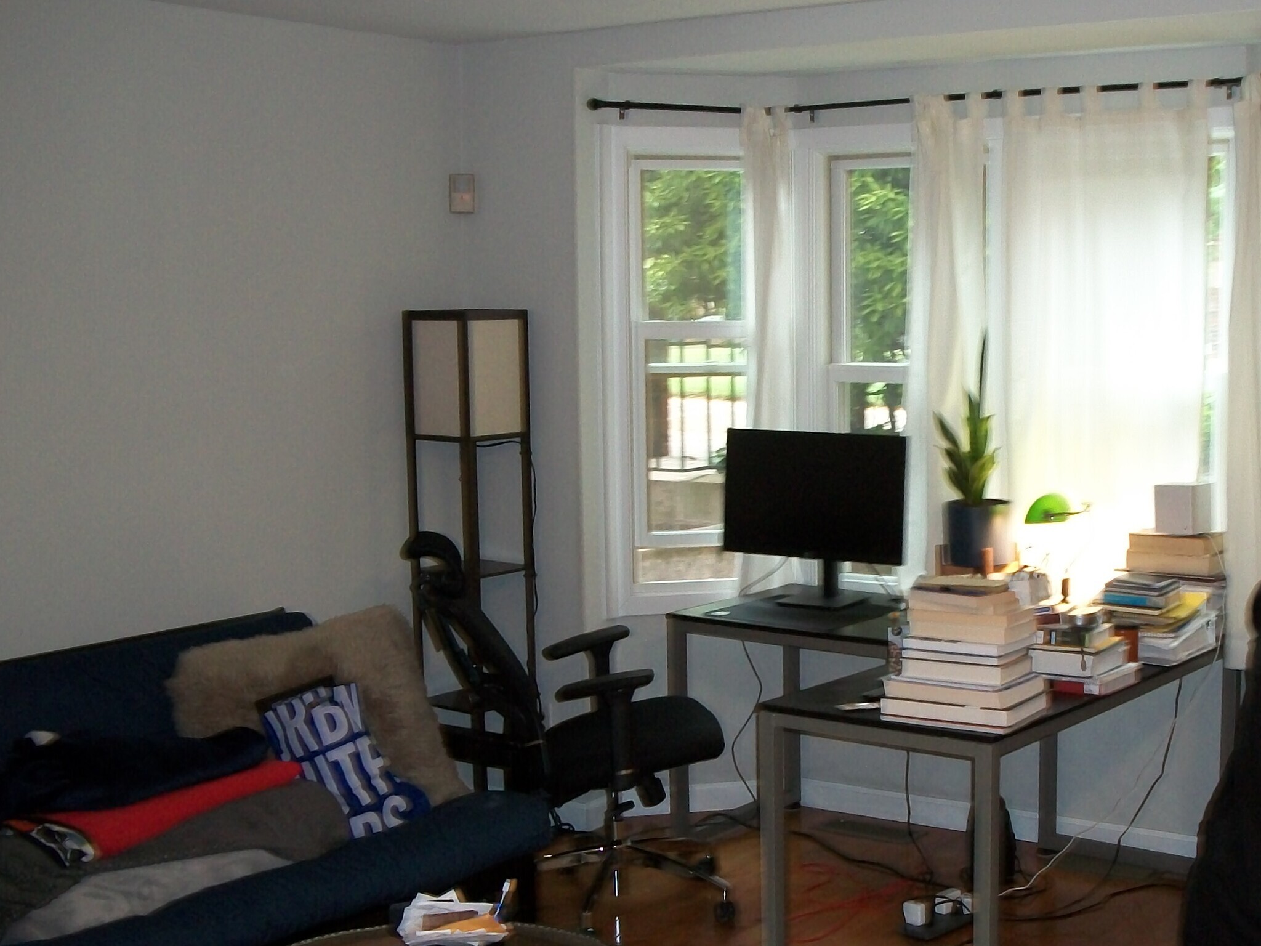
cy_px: 552
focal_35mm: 48
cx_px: 906
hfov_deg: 38.9
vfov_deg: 30.2
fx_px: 1749
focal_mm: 5.7
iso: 160
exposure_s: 1/30
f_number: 2.9
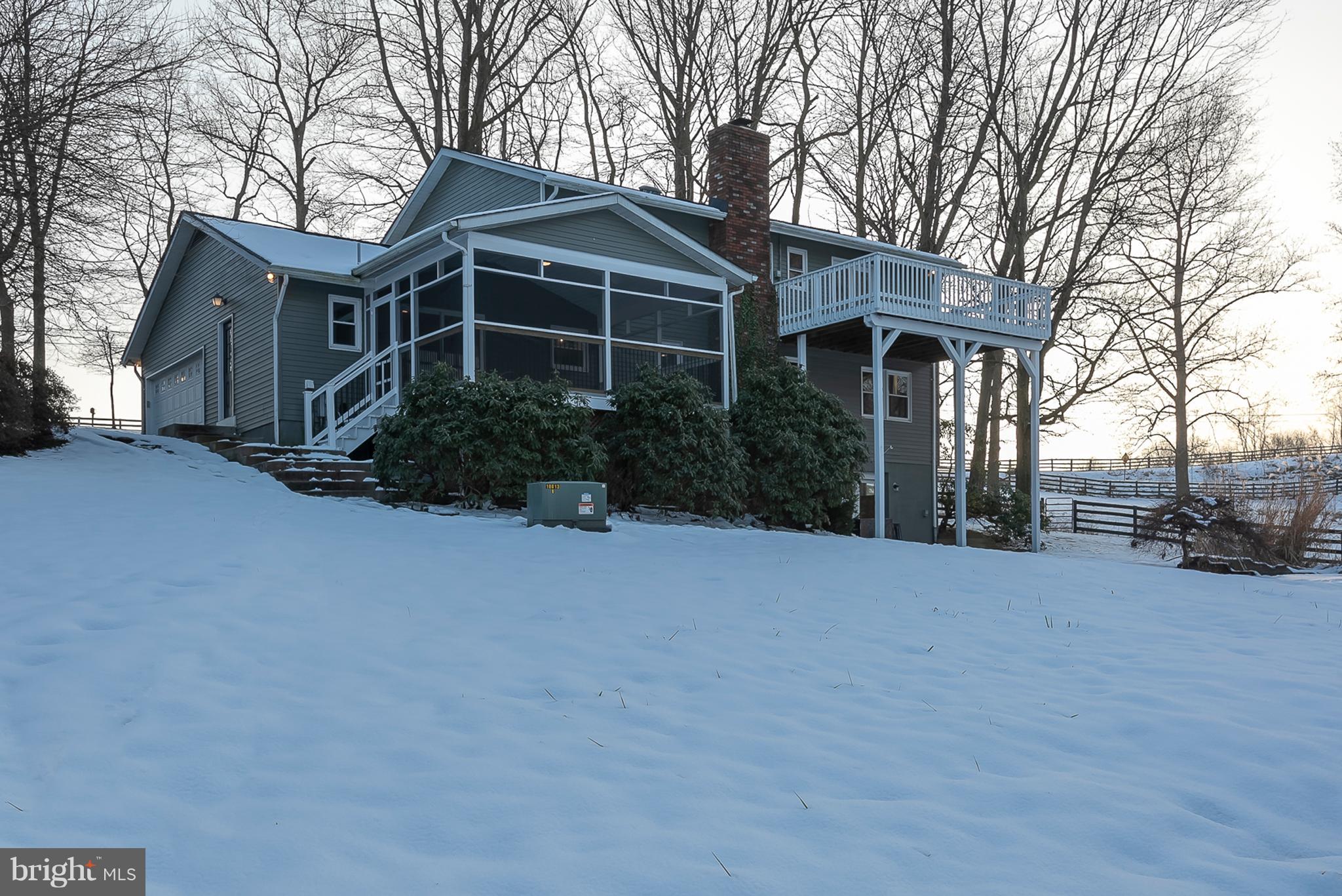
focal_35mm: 26
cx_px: 671
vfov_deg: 49.6
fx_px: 970
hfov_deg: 69.4
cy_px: 448
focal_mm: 26
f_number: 11
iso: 320
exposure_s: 1/200
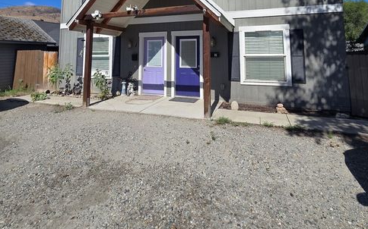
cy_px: 39
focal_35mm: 19
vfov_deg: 56.6
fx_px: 190
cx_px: 189
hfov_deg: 88.0
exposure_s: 1/3220
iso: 50
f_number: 2.2
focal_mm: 2.2
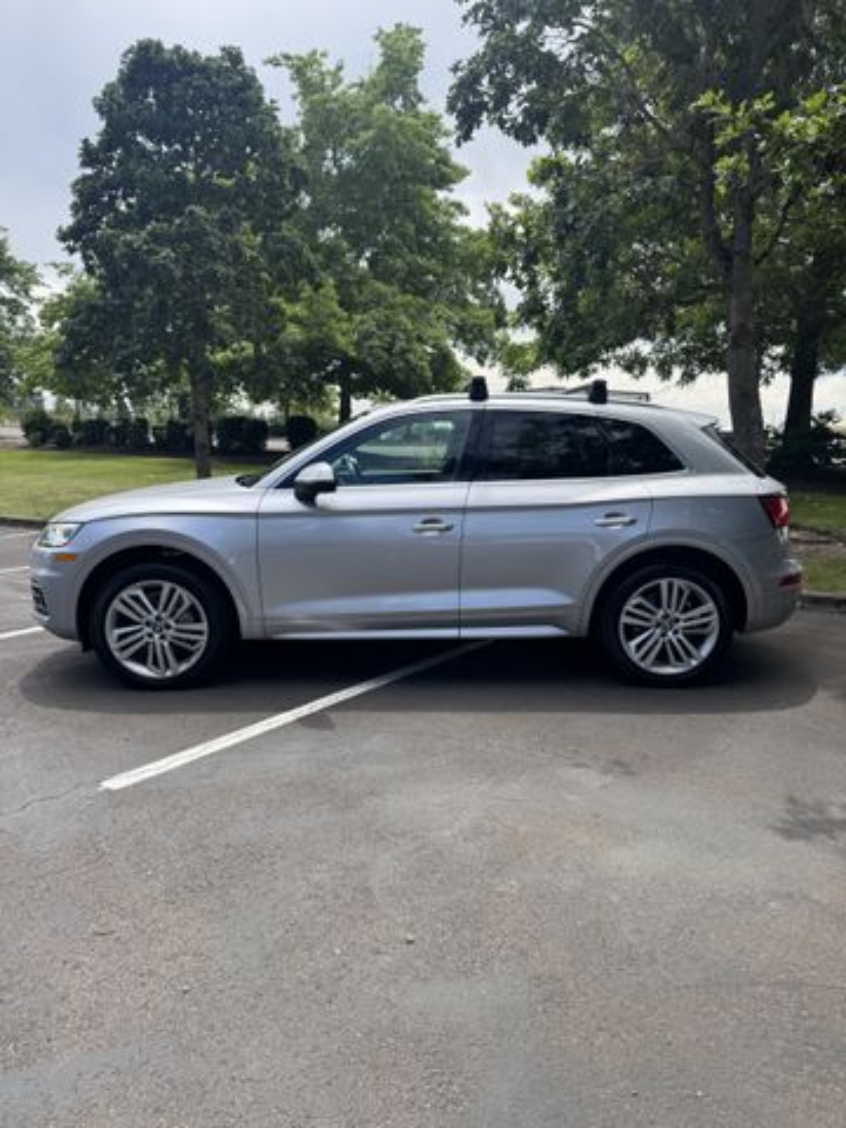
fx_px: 782
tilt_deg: -9.9
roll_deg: -0.2
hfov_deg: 56.8
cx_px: 423
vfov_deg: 71.6
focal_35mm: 24
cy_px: 564
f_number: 1.78
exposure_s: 1/1425
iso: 80
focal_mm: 6.76
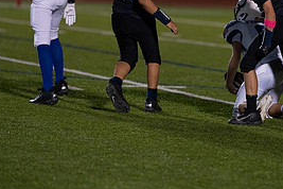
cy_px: 40
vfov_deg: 4.7
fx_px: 2303
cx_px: 266
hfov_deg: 7.0
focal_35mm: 293
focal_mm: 135
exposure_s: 1/1000
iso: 1600
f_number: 1.8
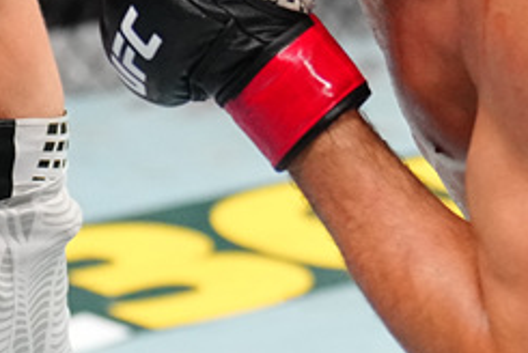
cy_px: -151
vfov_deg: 4.5
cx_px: 244
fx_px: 4523
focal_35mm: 308
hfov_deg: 6.7
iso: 4000
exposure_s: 1/1600
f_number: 2.8
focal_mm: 70
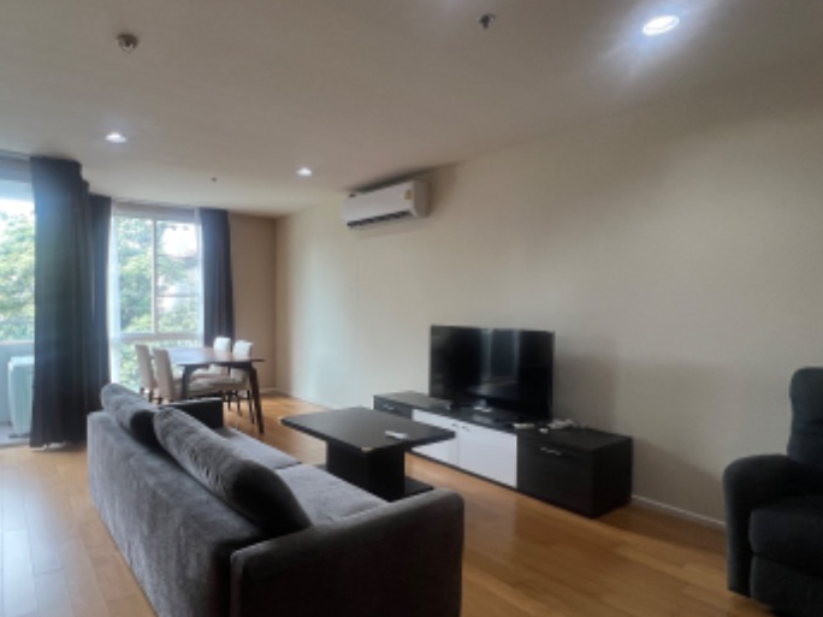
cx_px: 297
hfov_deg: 82.7
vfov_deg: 68.6
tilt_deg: -2.6
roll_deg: +0.4
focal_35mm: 19
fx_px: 452
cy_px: 326
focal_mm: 1.57
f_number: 1.8
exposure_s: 1/99
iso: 100
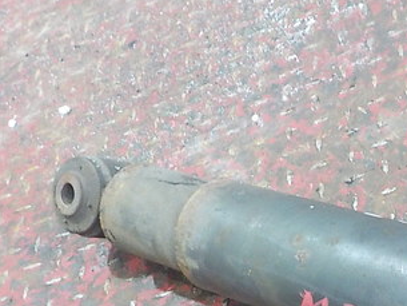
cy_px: 298
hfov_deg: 28.8
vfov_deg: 22.5
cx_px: 403
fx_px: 741
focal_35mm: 63
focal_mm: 4.1
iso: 400
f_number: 3.3
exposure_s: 1/15
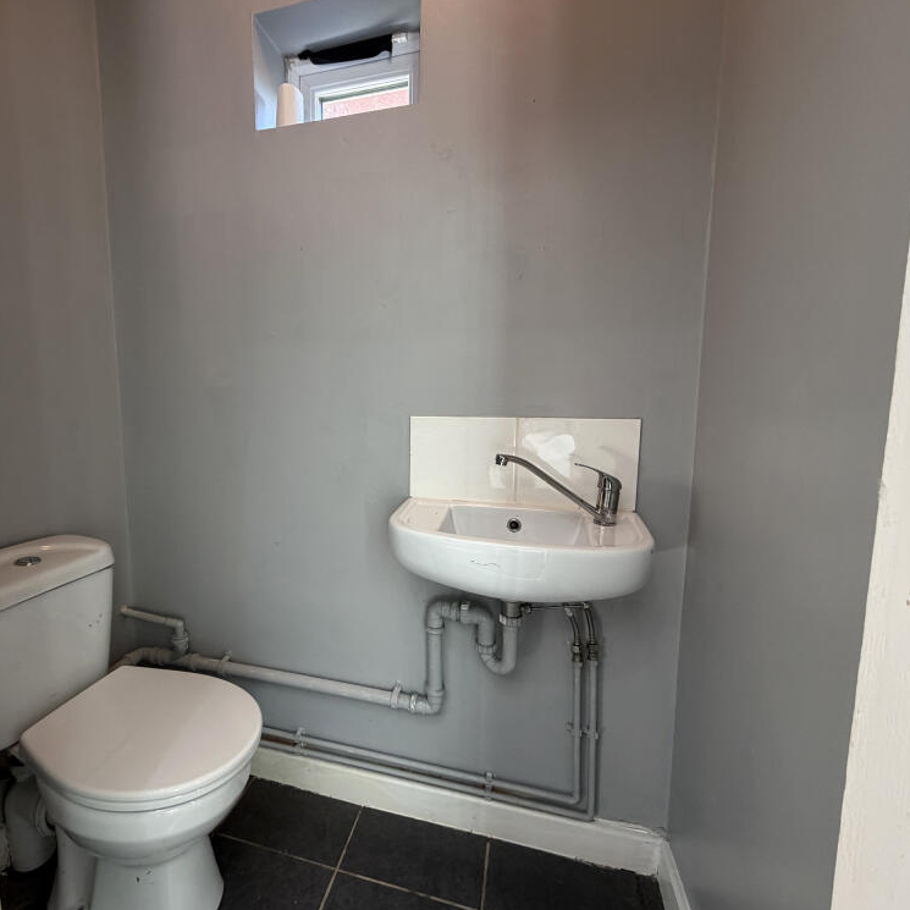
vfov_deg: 84.0
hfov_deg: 83.3
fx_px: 506
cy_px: 456
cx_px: 379
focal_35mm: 17
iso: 200
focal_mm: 2.22
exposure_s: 1/50
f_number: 2.2
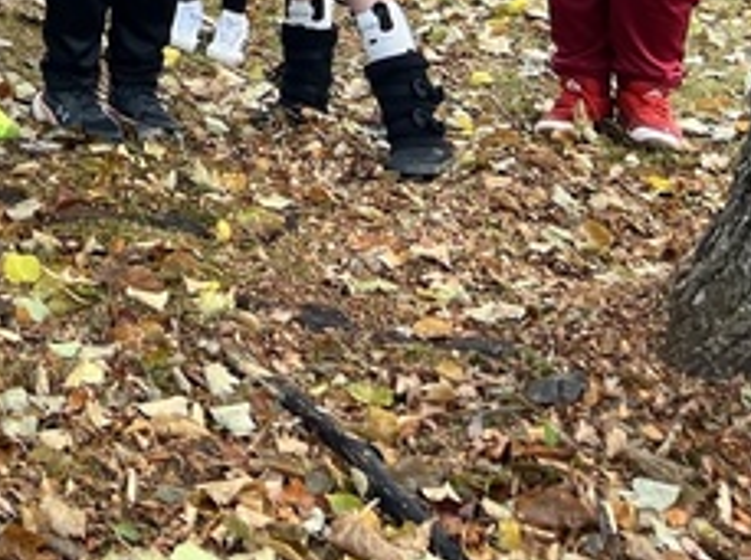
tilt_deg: -5.1
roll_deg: -2.4
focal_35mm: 91
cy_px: -386
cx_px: -380
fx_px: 1971
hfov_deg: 18.9
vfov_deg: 14.6
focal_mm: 5.7
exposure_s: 1/157
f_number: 1.5
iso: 64
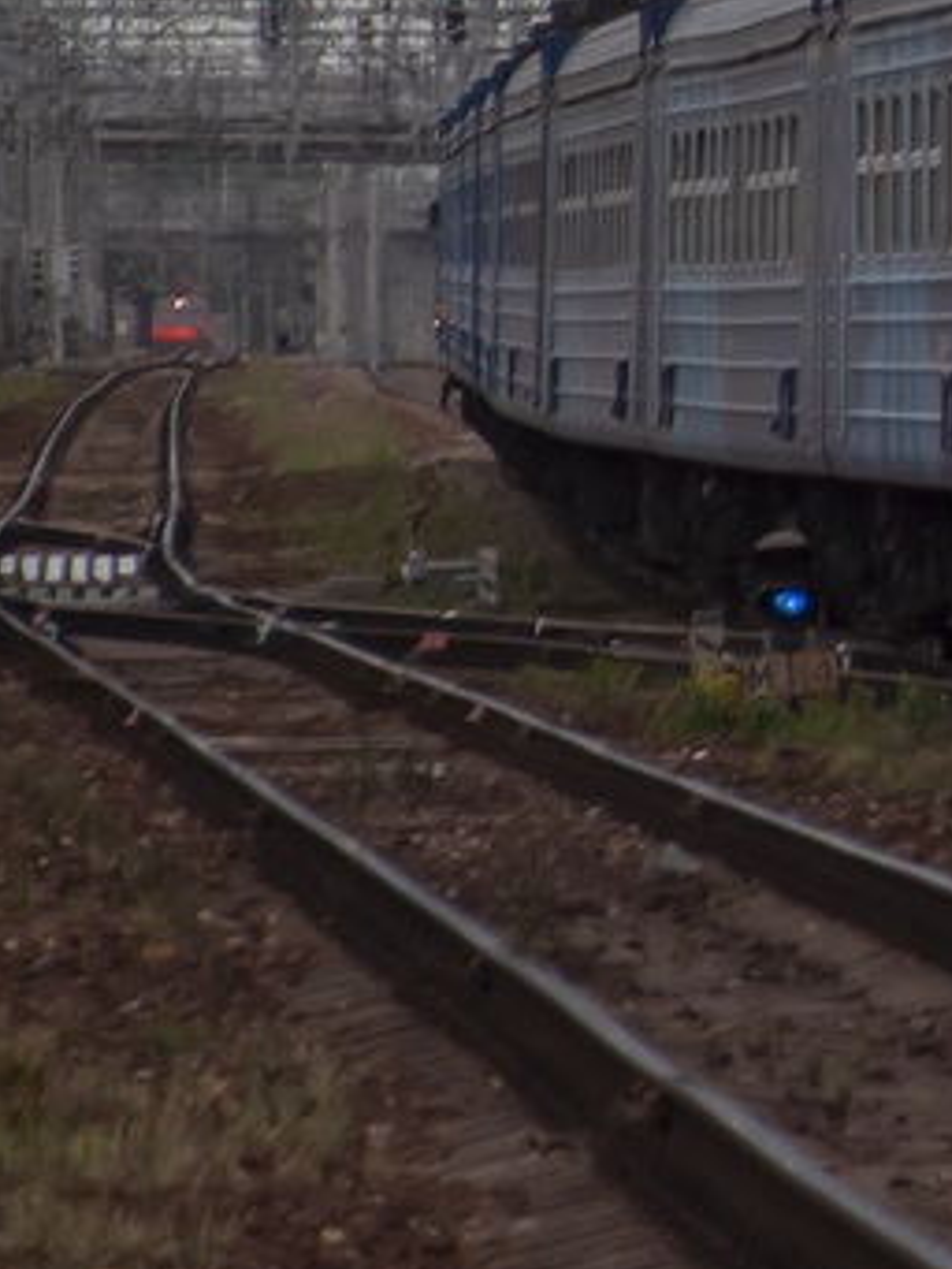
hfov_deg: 2.7
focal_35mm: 554
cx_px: 2278
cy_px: -210
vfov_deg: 3.6
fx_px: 20302
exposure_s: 1/200
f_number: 5.6
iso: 200
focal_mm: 100
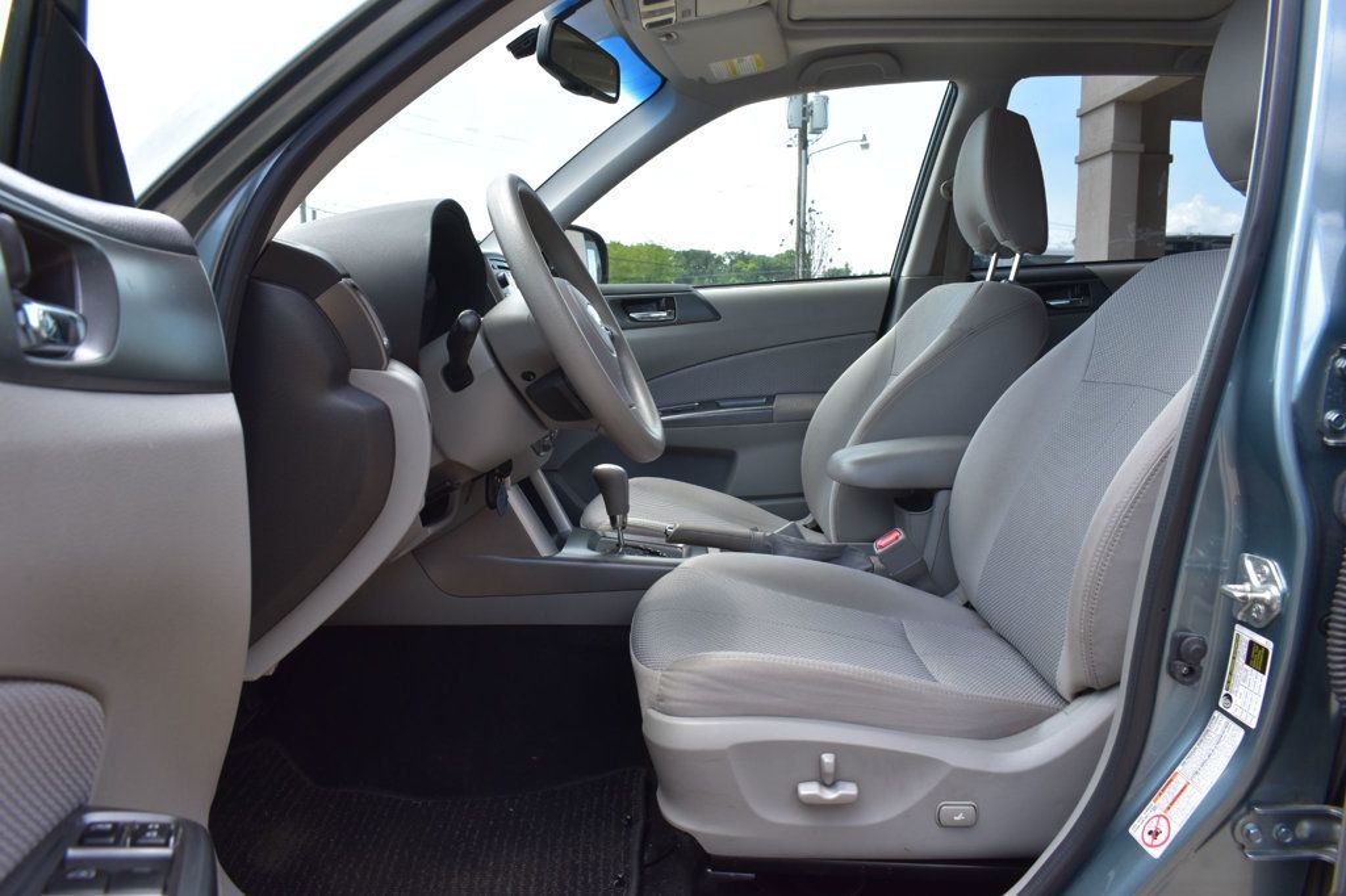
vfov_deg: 47.9
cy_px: 448
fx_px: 1009
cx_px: 673
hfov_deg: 67.4
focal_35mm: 27
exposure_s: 1/200
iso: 400
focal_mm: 18
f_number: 10
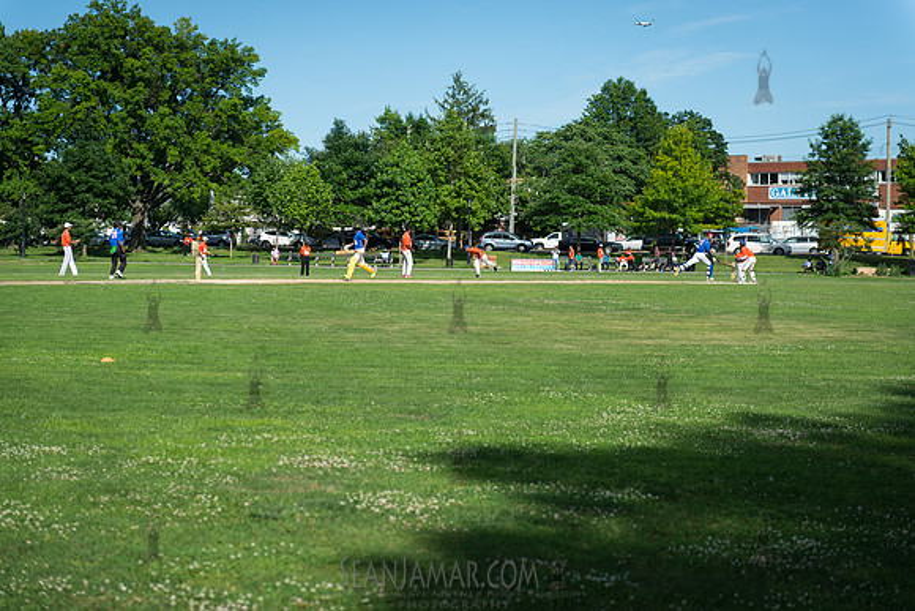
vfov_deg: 19.5
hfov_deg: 28.8
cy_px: 306
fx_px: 1779
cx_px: 458
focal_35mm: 70
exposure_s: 1/4000
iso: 200
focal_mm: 70
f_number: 2.8
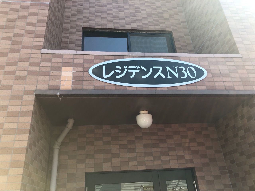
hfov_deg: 63.4
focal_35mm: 28
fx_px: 206
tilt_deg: +29.7
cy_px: 96
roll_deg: +3.1
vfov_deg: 49.7
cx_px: 128
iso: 20
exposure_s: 1/333
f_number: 1.8
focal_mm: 3.99
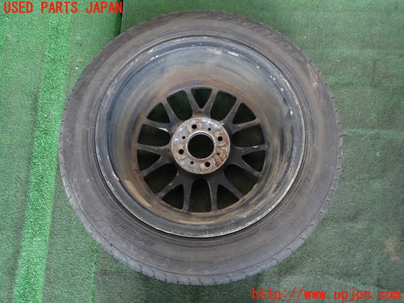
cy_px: 152
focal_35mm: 25
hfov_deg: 69.4
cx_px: 202
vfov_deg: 54.9
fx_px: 292
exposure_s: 1/50
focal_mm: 4.5
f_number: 2
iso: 200
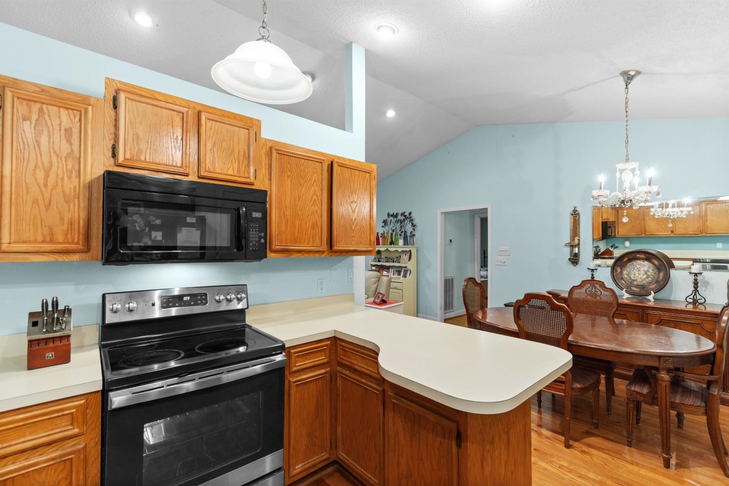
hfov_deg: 100.4
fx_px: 304
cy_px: 243
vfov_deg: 77.3
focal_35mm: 15
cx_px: 364
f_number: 4.5
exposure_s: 1/3
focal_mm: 10
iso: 100
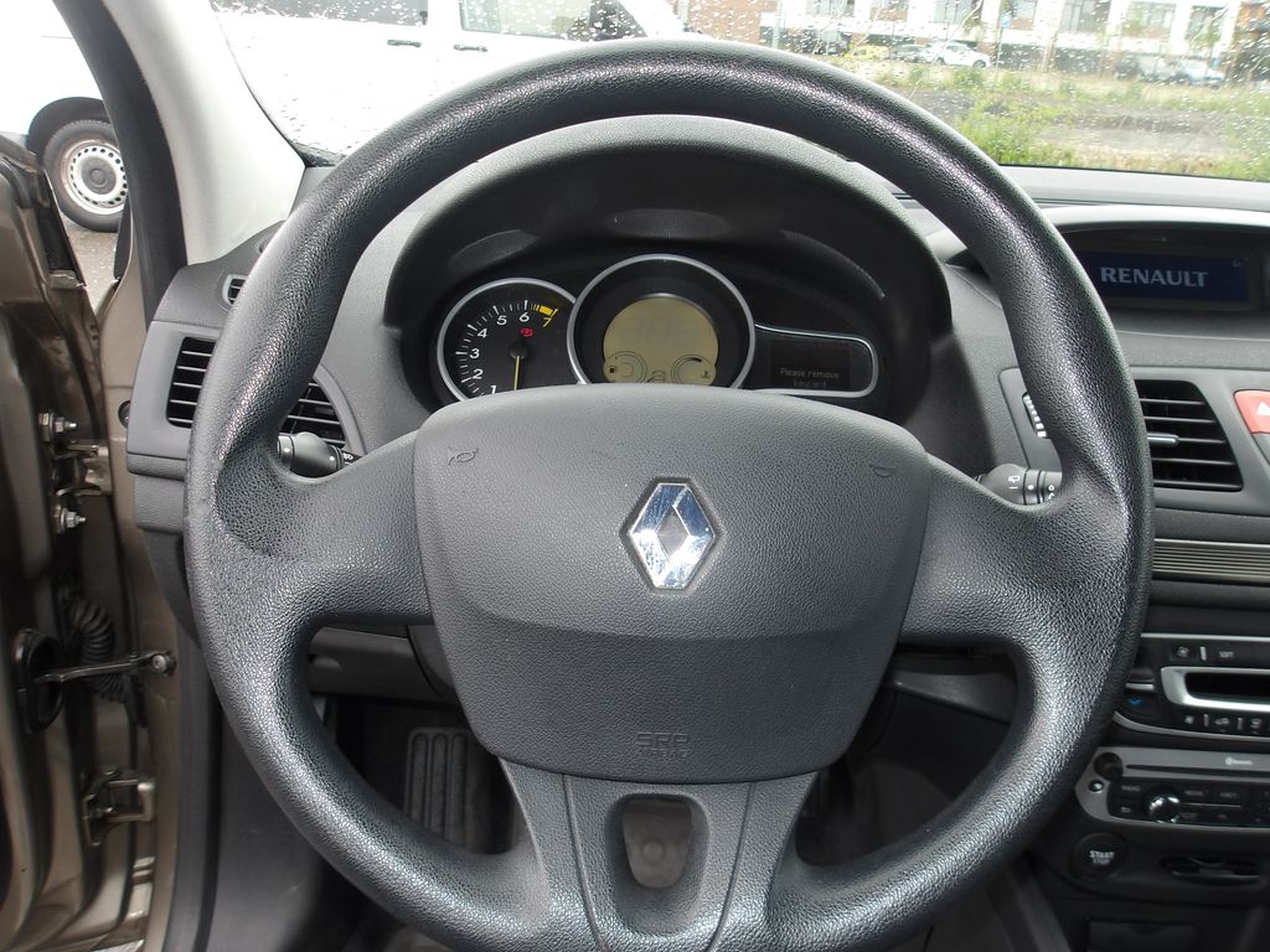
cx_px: 635
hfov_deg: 65.3
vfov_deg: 51.4
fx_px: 991
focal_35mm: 27
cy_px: 476
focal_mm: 4.9
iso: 100
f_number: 3
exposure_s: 1/109
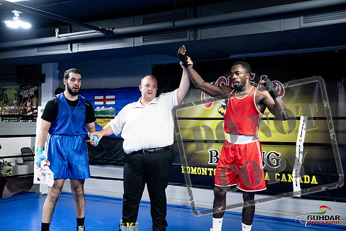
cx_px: 173
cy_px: 116
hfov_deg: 41.9
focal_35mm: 47
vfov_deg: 28.7
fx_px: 452
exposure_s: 1/1000
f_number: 2.8
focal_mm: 47
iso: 10000
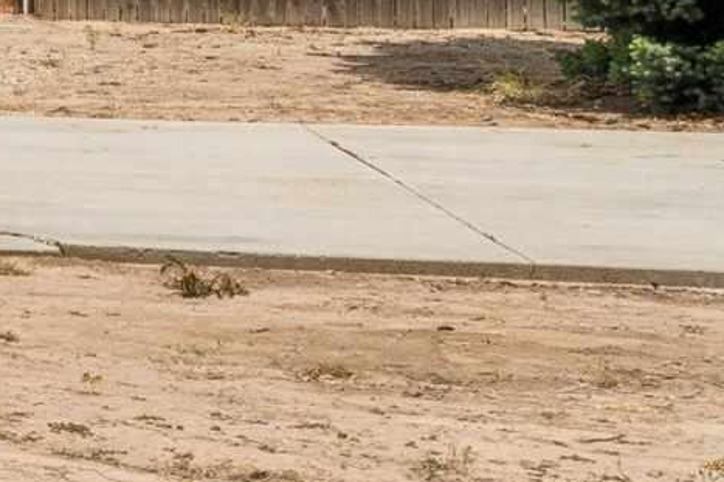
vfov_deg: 10.7
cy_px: -115
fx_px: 2513
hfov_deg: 11.2
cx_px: -1380
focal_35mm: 125
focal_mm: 19
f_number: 16
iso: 400
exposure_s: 1/320
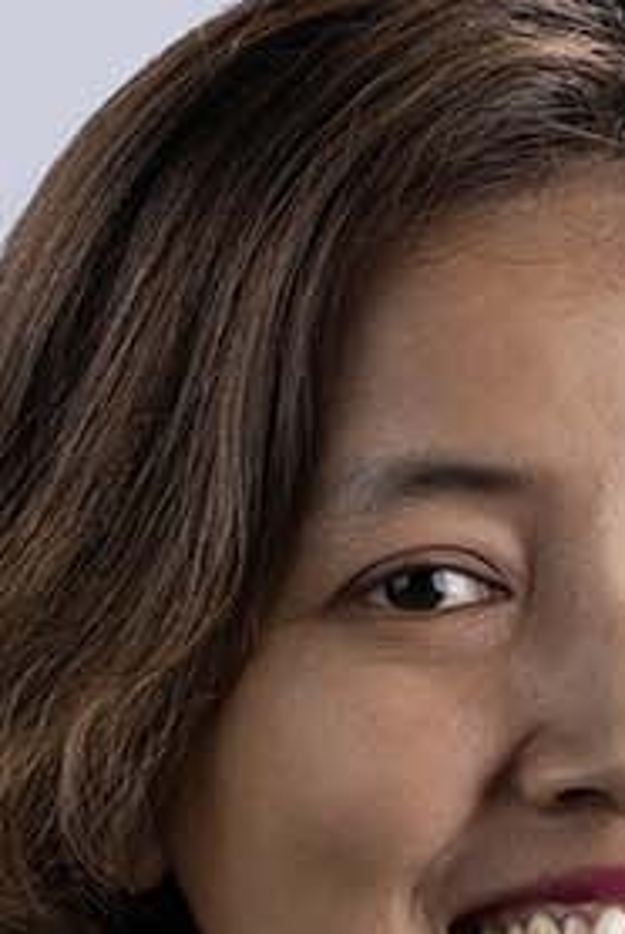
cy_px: 2204
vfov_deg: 3.7
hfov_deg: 2.5
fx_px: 14104
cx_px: 430
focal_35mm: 543
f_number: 11
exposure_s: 1/200
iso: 80
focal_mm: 105
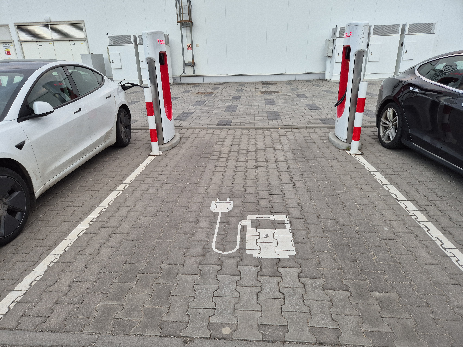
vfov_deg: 58.9
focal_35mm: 23
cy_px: 174
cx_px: 232
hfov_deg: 73.9
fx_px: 308
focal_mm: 5.4
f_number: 1.8
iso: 100
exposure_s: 1/180
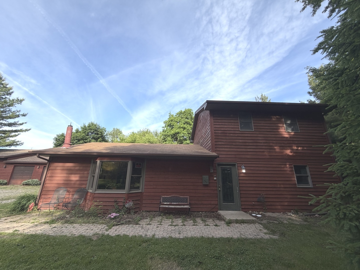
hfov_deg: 102.1
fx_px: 146
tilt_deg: +16.9
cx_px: 180
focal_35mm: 14
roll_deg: -0.5
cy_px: 135
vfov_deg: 85.7
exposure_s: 1/638
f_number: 2.2
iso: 40
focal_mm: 2.22
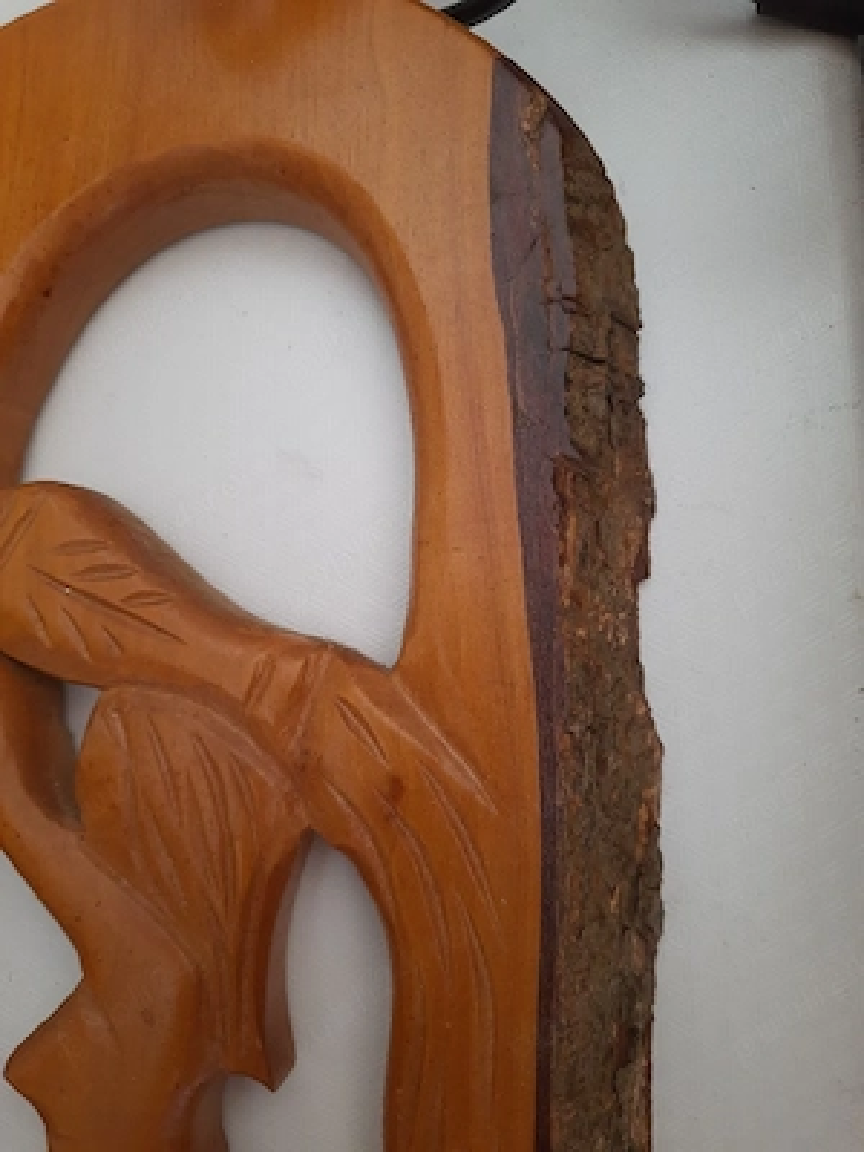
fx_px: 799
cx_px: 432
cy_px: 576
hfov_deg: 56.8
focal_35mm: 24
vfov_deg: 71.6
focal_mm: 5.23
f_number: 1.8
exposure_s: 1/50
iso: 125
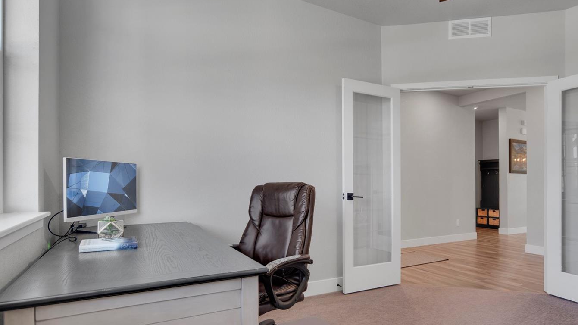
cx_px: 303
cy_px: 190
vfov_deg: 55.6
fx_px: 306
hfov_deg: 86.6
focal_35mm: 20
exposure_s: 1/30
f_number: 8
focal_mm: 16
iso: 400
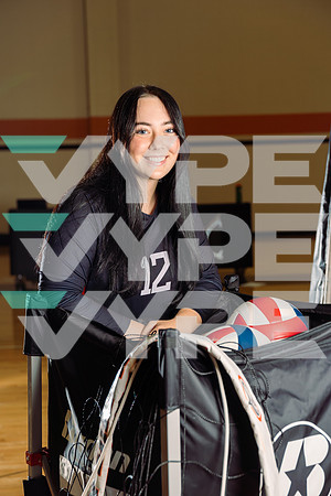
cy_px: 248
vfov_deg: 31.4
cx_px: 166
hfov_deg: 21.2
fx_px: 883
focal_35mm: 64
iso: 160
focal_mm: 64
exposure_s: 1/250
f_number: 5
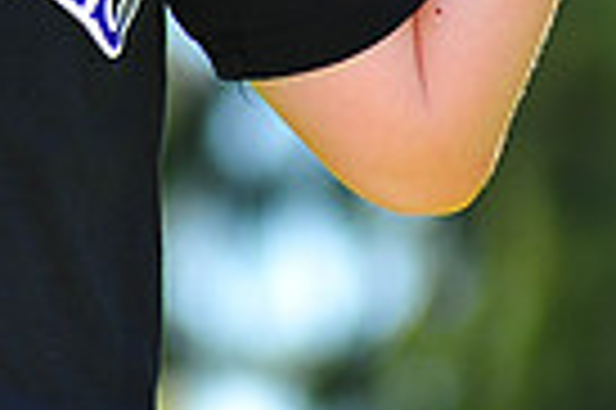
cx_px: -99
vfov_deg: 1.8
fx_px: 12989
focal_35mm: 760
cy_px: -383
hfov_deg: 2.7
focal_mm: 180
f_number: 5
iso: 200
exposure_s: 1/320
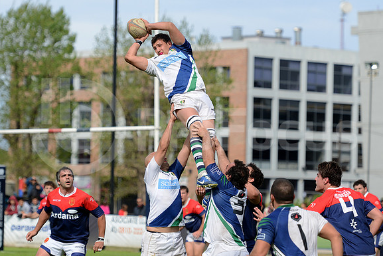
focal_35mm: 176
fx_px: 1873
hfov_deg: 11.7
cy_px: 128
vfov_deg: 7.8
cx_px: 191
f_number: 4
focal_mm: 175
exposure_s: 1/1600
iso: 400
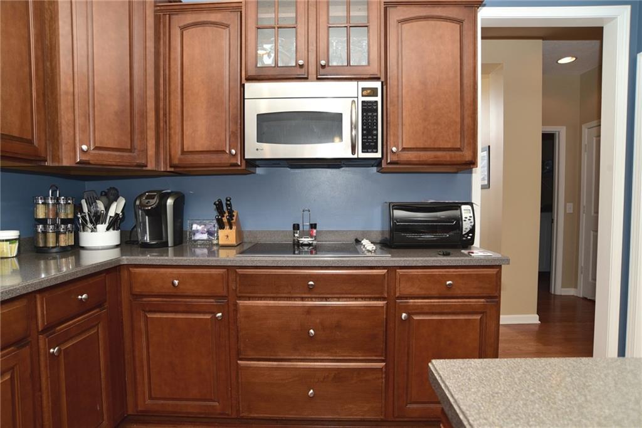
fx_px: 357
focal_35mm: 20
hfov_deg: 84.0
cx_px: 321
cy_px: 214
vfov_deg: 61.9
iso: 400
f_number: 7.1
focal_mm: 20
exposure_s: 1/100
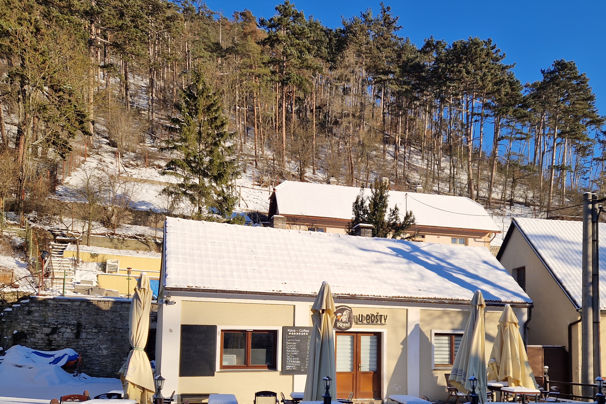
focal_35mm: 33
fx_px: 555
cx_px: 363
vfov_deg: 38.8
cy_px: 307
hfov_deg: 56.8
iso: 50
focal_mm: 5.4
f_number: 1.8
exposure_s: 1/1096
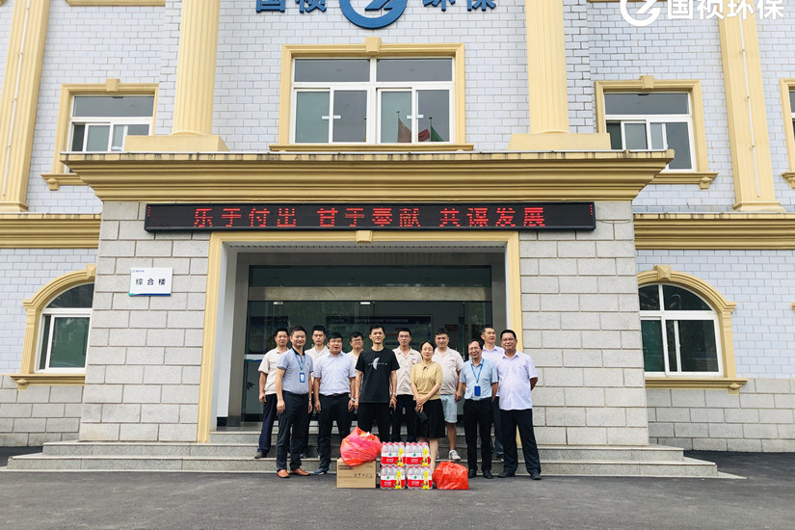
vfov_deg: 43.6
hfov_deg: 61.9
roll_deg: +0.2
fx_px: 662
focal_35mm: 30
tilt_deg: +12.3
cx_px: 393
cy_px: 266
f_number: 1.8
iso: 20
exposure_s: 1/1000
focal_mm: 4
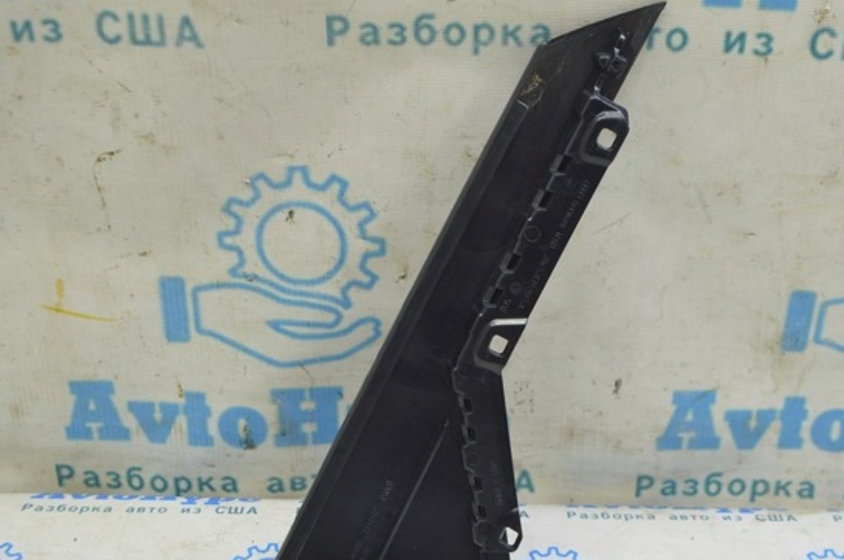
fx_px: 1278
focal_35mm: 55
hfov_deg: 36.5
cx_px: 466
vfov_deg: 24.7
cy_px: 298
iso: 400
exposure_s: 1/20
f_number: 5.6
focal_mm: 31
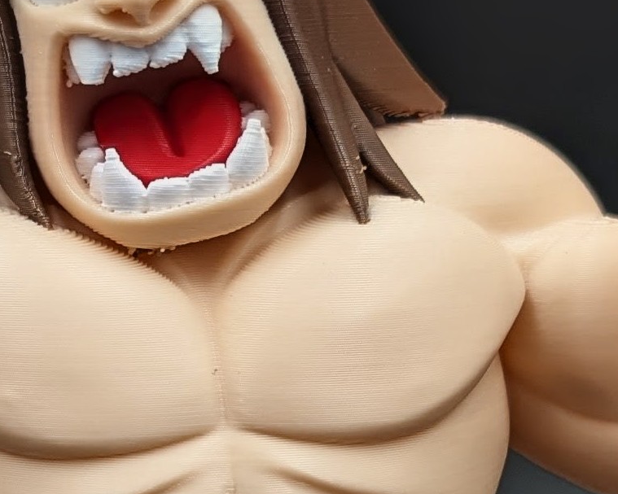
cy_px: 579
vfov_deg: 13.8
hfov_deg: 17.6
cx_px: 197
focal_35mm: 109
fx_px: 1993
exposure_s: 1/24
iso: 54
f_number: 1.68
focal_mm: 6.9
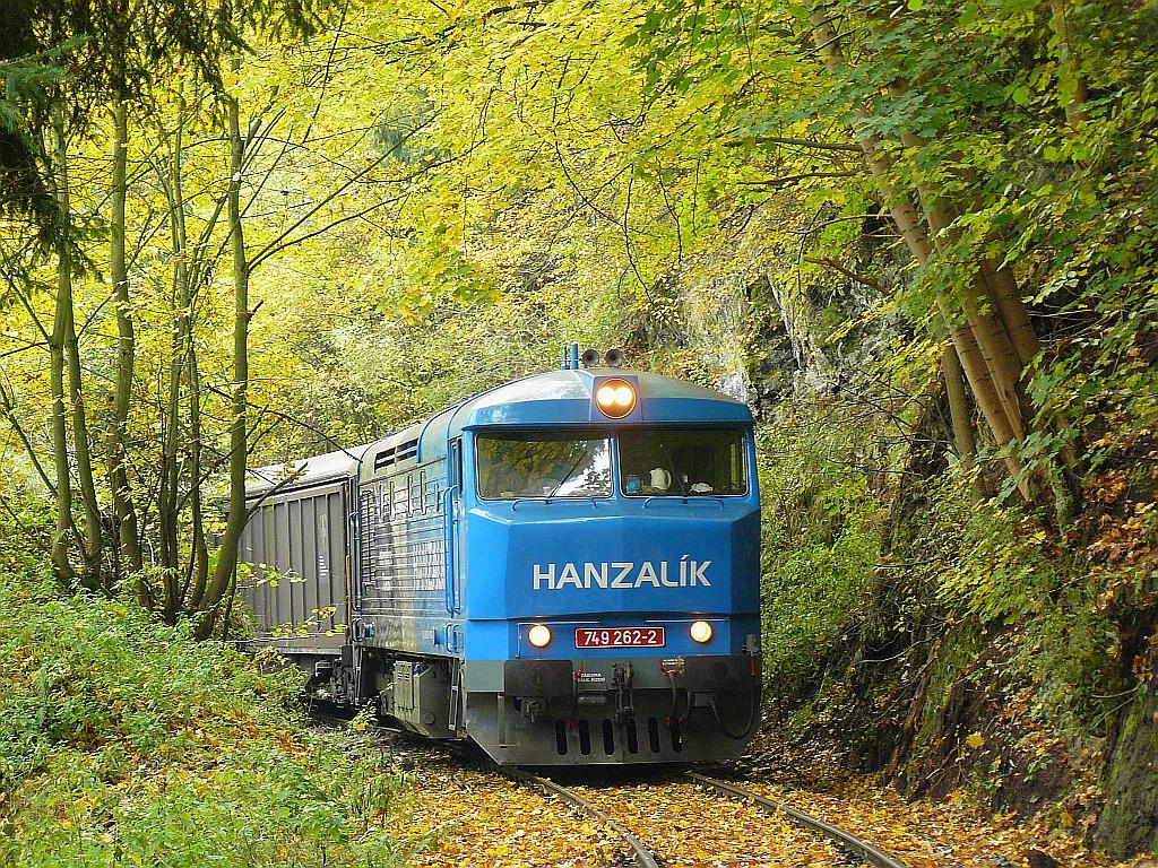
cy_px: 434
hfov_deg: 16.1
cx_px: 579
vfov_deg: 12.1
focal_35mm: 122
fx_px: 4081
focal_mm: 20.3
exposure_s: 1/30
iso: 200
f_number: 3.2
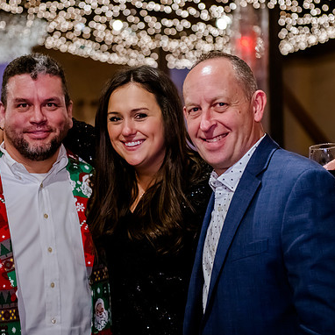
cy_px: 148
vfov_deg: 17.2
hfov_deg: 17.2
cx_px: 107
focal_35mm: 101
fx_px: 1106
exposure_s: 1/200
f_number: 2.8
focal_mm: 70
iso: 5000
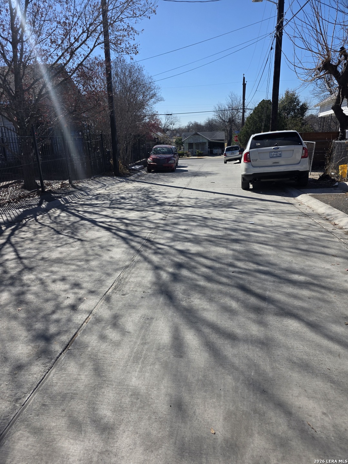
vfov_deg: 73.9
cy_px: 232
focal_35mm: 23
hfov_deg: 58.9
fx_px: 308
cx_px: 174
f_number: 1.7
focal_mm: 6.3
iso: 80
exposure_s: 1/6574
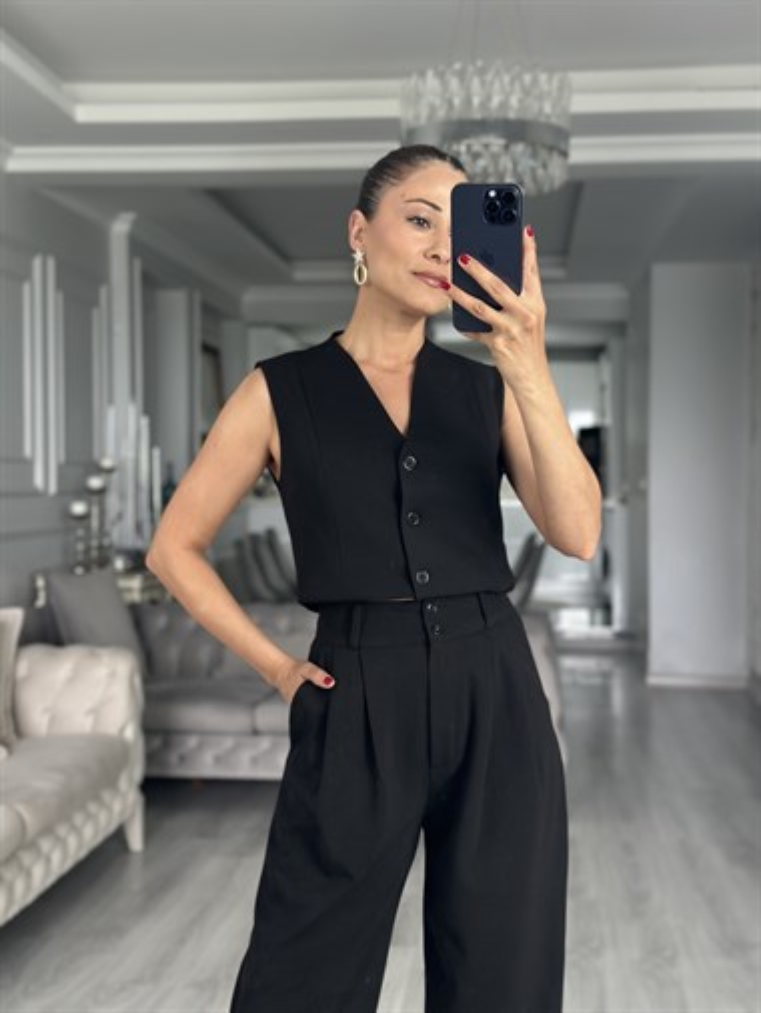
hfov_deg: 30.3
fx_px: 1406
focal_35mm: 48
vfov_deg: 39.6
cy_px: 506
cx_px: 380
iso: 125
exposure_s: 1/67
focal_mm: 6.86
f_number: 1.78
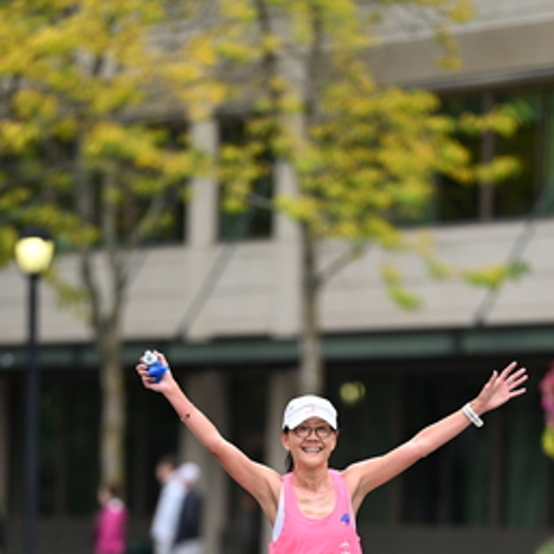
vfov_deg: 4.8
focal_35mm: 364
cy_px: 504
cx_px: 301
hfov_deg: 4.8
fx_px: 6591
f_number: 2.8
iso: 640
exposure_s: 1/2000
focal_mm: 200
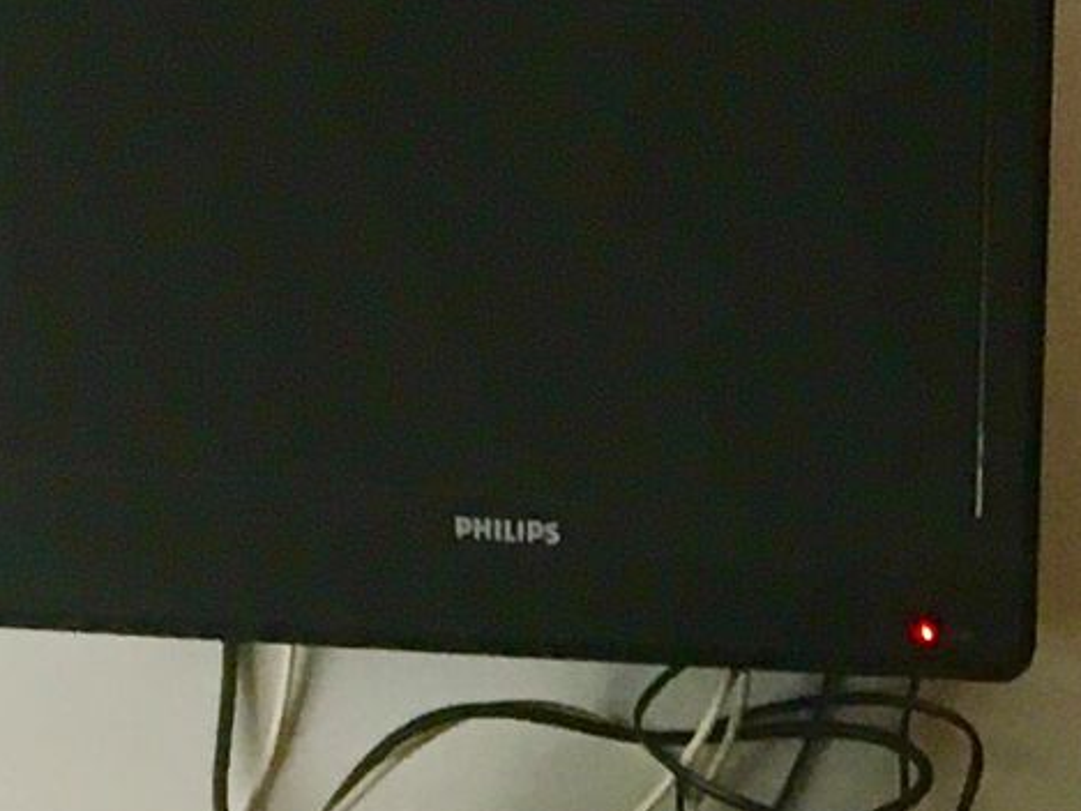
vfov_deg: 8.0
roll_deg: -3.0
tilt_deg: -9.4
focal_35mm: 173
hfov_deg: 11.3
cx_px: 1196
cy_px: 1827
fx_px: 5404
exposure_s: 1/33
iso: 100
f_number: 2.2
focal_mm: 4.15
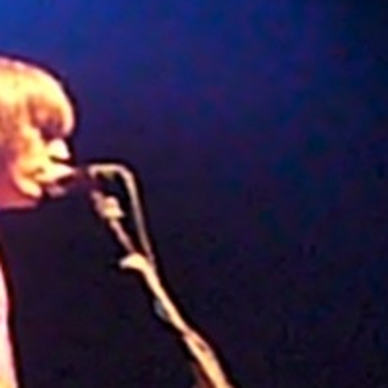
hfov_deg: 7.9
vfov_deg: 8.5
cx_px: -631
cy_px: 588
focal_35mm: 200
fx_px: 2536
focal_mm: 5.2
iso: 1600
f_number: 2.8
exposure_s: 1/13
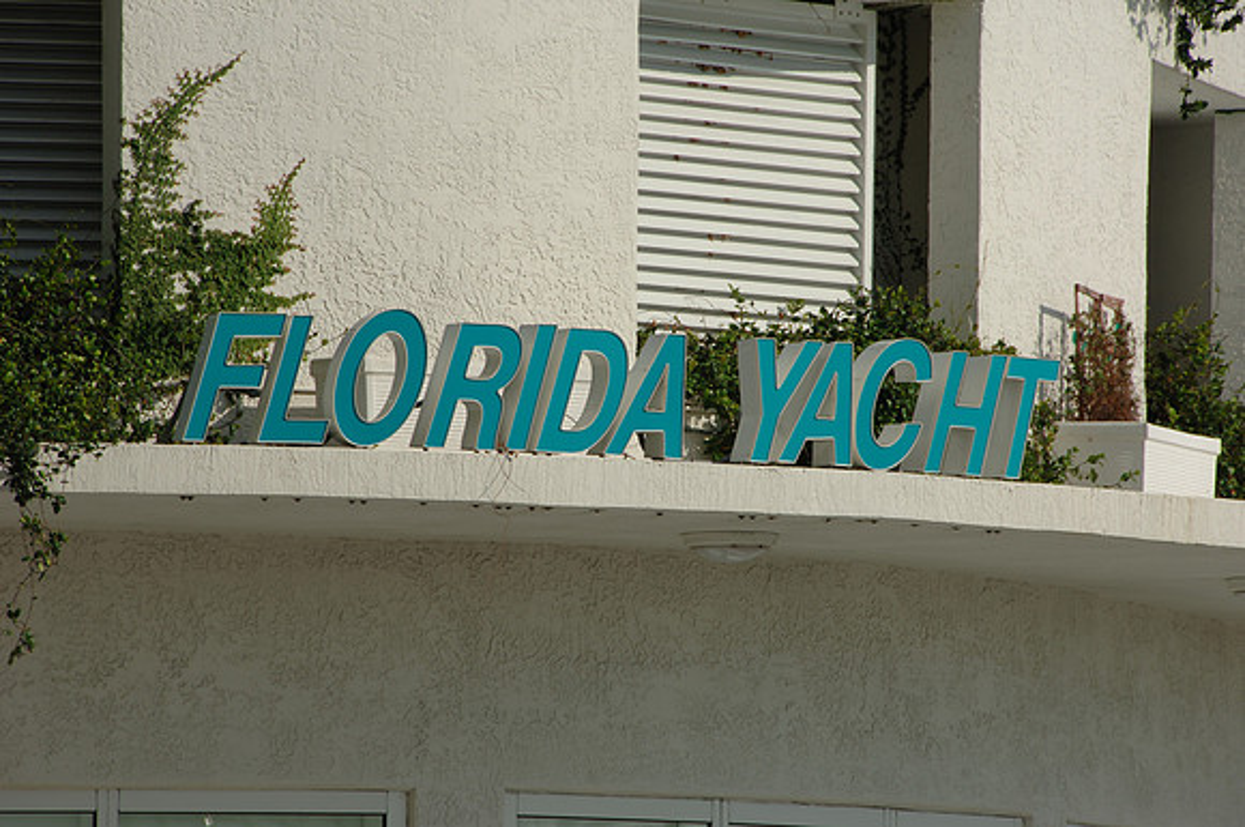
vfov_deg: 4.6
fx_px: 10360
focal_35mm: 300
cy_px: 414
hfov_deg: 6.9
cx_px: 622
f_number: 9.5
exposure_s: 1/350
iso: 100
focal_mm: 200
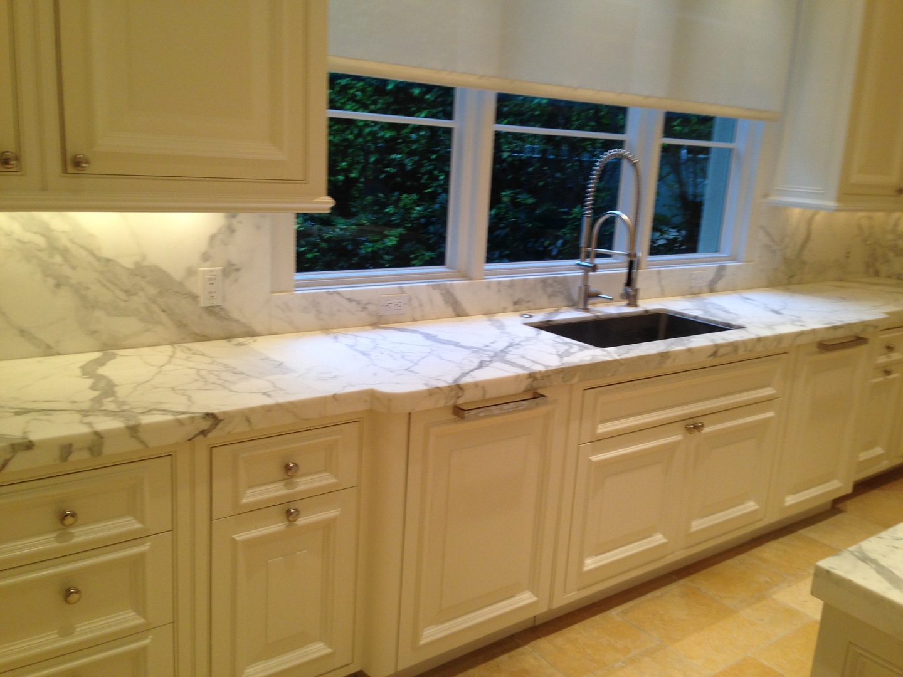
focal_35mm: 33
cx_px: 452
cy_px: 338
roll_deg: -4.1
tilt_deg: -12.1
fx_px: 861
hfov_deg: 55.4
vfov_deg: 42.9
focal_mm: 4.12
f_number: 2.4
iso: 64
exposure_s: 1/40
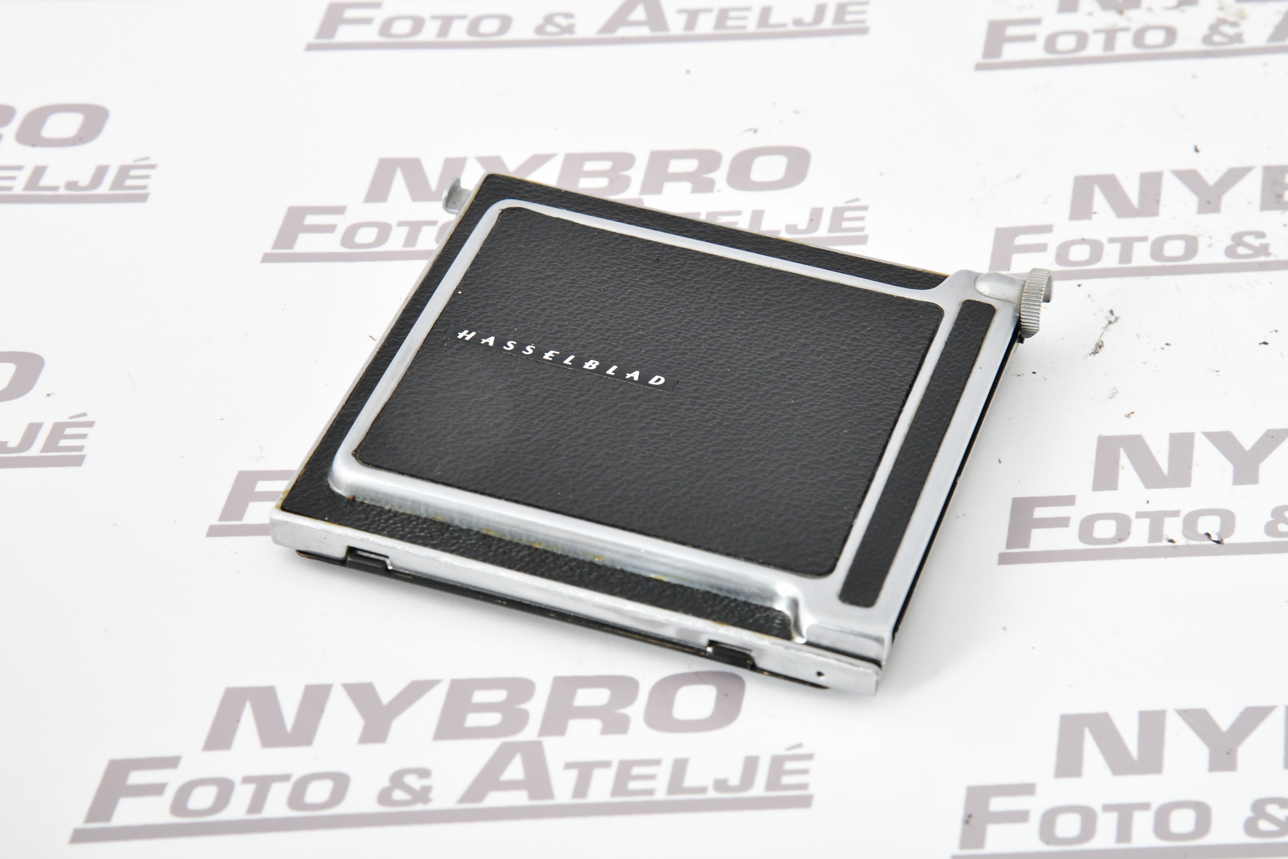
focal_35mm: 120
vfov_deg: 11.4
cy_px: 430
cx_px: 644
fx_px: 4293
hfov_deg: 17.1
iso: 3200
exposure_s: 1/200
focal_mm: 120
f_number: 16
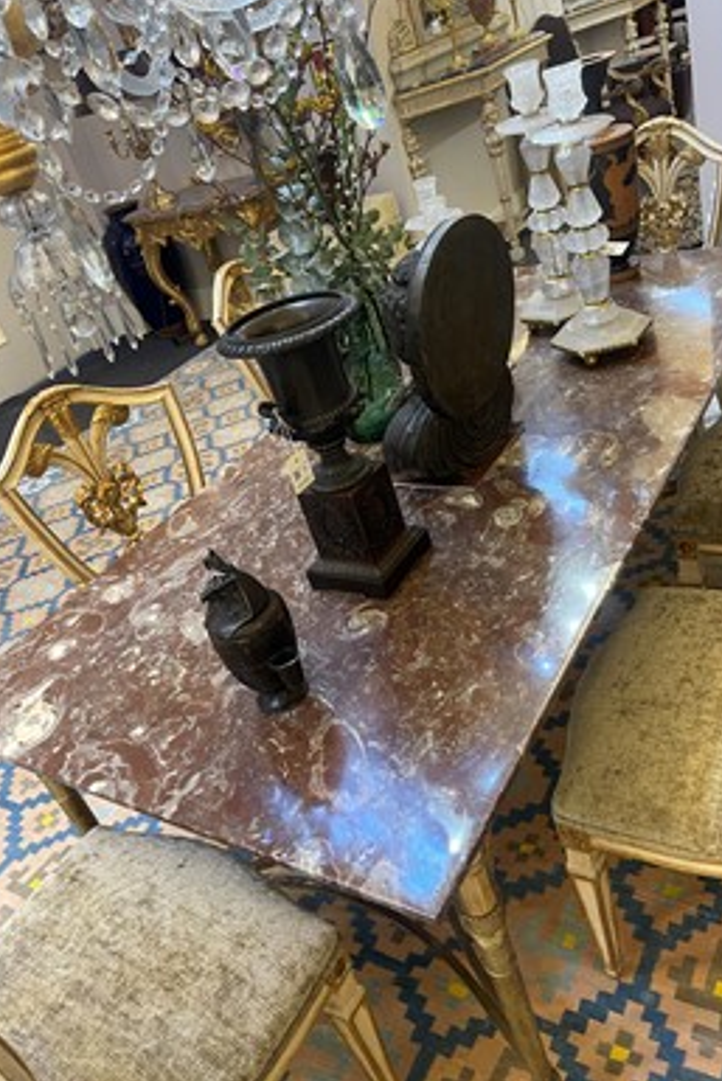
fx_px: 811
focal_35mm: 27
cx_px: 402
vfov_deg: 67.3
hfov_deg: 47.9
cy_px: 522
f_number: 1.6
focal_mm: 5.1
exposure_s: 1/50
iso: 250
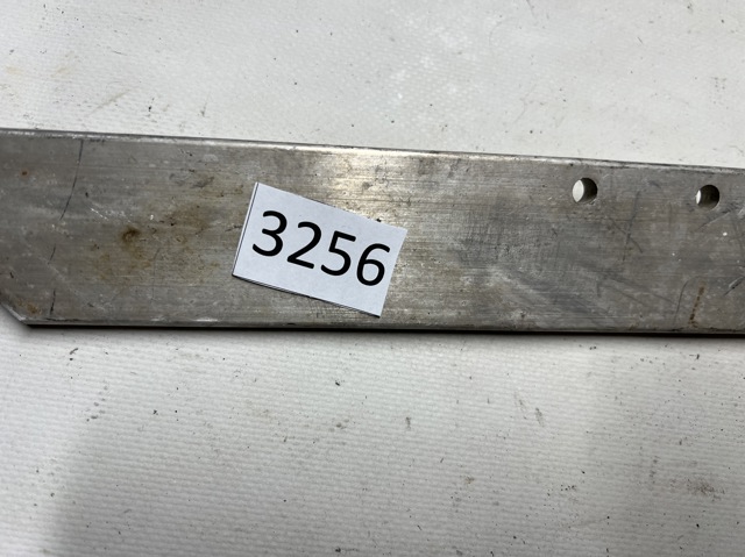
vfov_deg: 53.0
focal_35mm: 26
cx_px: 372
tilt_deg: -73.3
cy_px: 278
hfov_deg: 67.3
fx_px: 559
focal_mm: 5.7
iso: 64
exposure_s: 1/100
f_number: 1.5
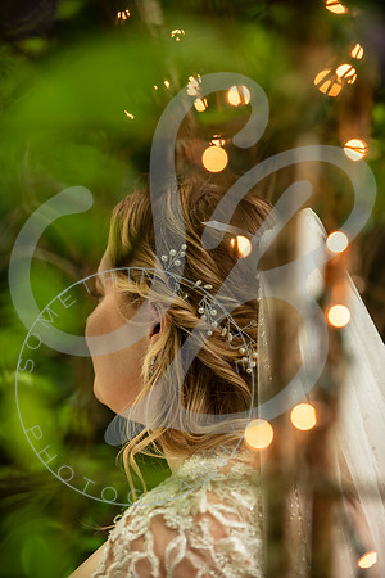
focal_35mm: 140
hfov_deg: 9.8
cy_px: 289
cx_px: 192
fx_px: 2246
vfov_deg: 14.7
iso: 250
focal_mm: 140
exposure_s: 1/160
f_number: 2.8
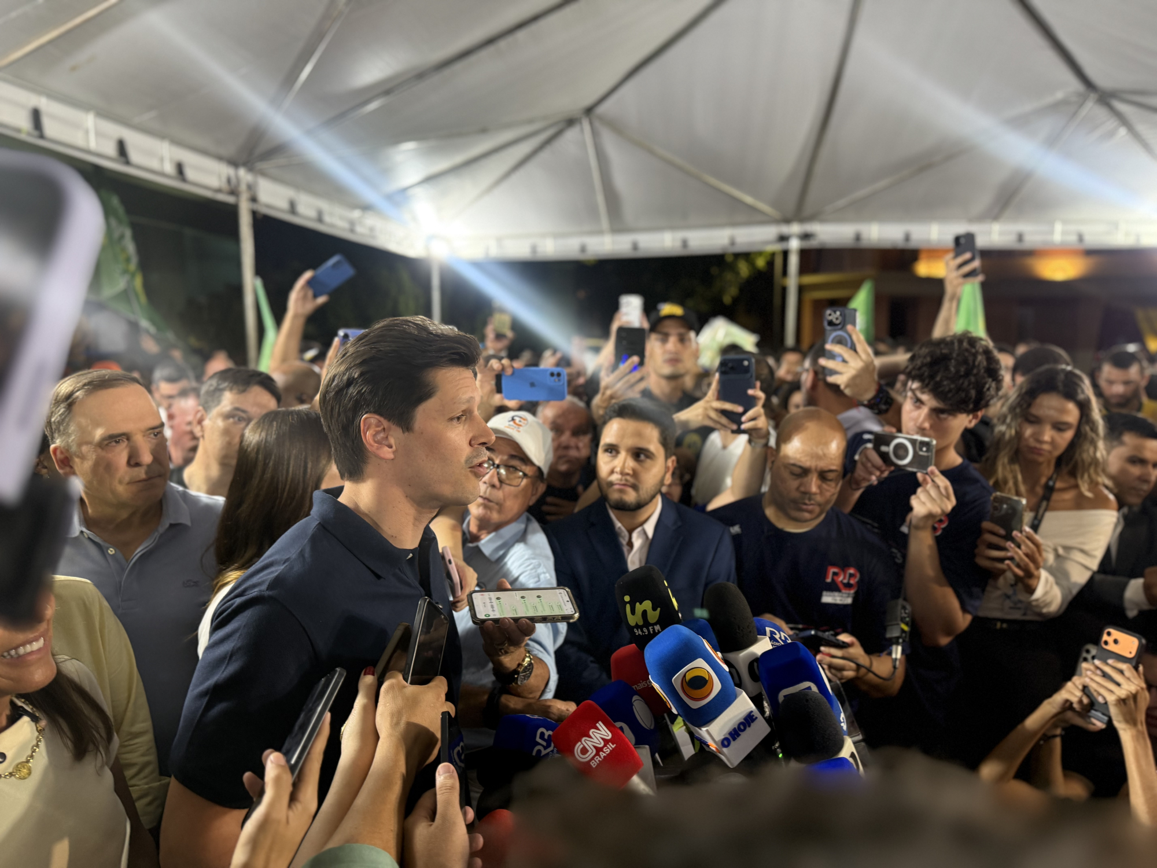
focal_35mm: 24
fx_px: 802
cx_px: 578
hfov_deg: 71.6
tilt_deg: -6.8
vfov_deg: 56.8
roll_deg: -0.1
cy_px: 434
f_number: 1.78
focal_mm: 6.76
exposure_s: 1/60
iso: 250
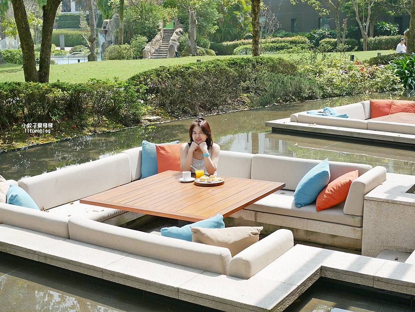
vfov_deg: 29.1
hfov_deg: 38.2
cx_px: 208
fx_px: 600
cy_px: 156
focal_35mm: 50
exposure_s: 1/1300
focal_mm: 25
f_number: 3.5
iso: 200
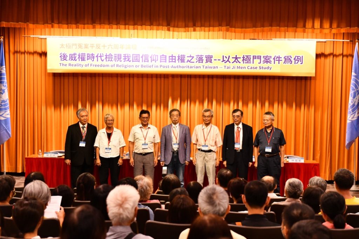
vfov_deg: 19.5
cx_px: 180
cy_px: 120
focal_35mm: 70
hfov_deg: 28.8
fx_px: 698
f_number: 6.3
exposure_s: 1/160
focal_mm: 70
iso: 5000
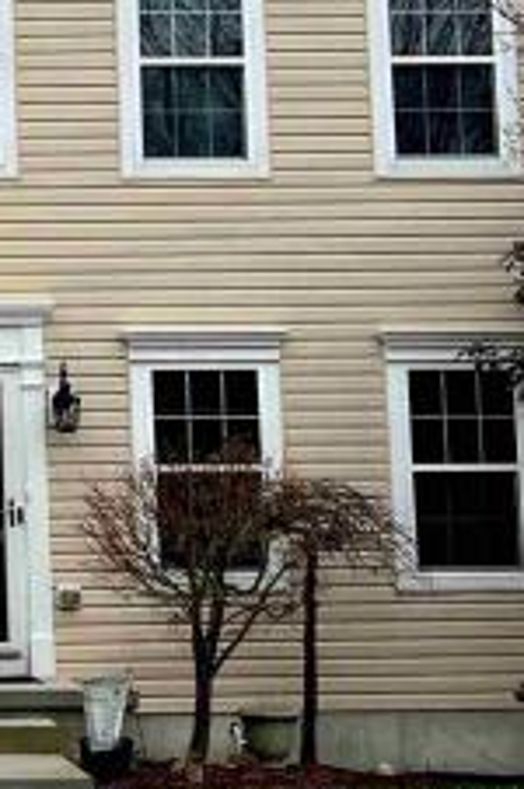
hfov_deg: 11.4
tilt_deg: +7.8
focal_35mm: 115
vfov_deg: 17.7
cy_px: 227
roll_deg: +0.4
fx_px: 2518
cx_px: -252
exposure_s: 1/1147
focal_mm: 5.7
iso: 50
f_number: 1.5
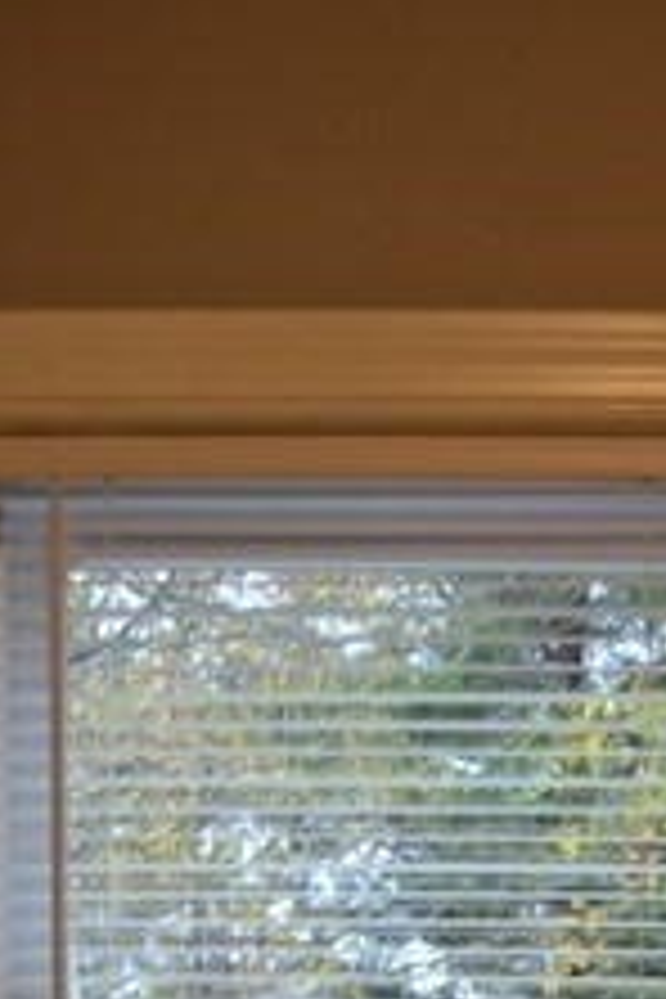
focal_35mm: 104
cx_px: 464
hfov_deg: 13.1
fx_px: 2886
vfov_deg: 17.4
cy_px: 1548
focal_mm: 20
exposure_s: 1/60
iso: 500
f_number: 3.5
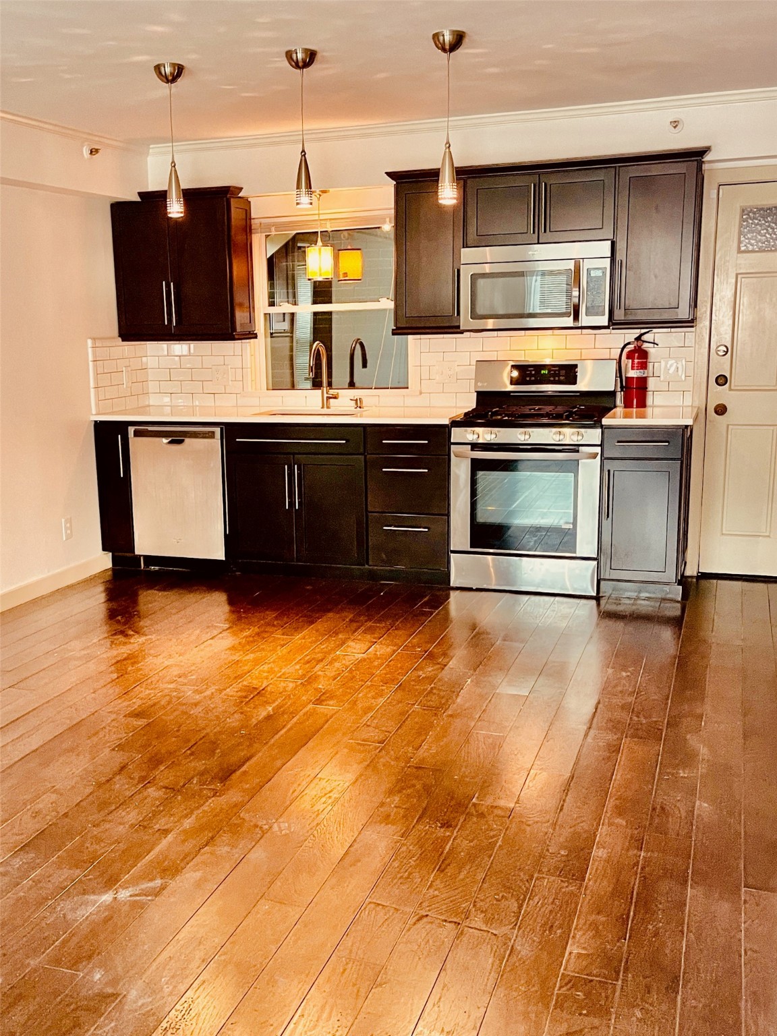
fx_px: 748
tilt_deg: -13.5
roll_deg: +1.7
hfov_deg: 54.9
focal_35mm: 25
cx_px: 388
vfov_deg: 69.4
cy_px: 518
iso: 320
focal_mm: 5.1
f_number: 1.6
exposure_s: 1/60
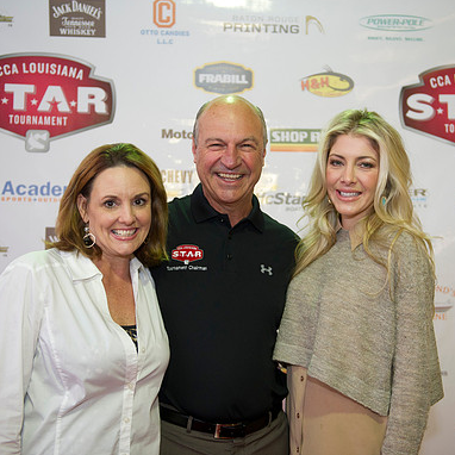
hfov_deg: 34.6
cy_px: 226
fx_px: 729
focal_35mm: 49
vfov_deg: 34.7
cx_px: 256
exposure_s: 1/80
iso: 1000
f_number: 2.8
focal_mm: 38
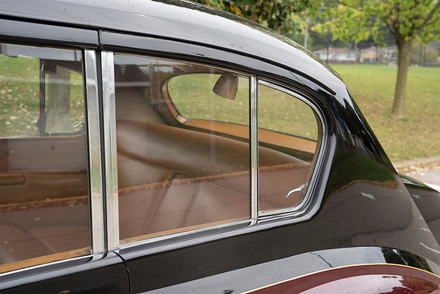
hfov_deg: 45.4
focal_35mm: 43
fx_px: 526
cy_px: 147
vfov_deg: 31.2
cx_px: 220
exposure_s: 1/125
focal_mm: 43
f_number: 5.6
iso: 200
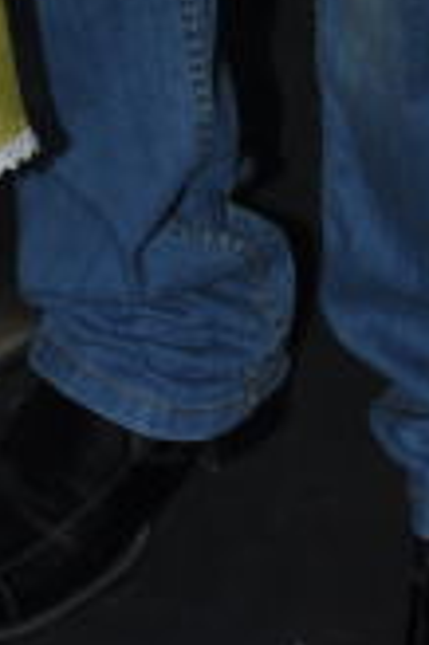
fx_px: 4352
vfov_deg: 7.6
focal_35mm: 243
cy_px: -1196
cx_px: -244
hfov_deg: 5.6
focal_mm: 26
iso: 200
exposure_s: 1/200
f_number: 9
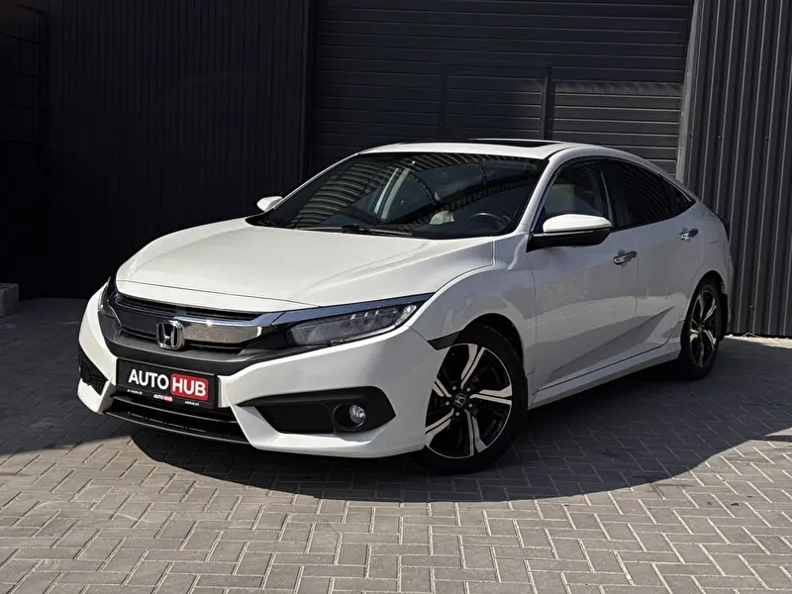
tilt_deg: -5.8
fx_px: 1098
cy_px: 297
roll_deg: -2.1
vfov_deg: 30.3
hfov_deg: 39.7
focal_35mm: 48
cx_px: 396
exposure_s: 1/12500
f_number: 1.78
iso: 80
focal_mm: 6.76
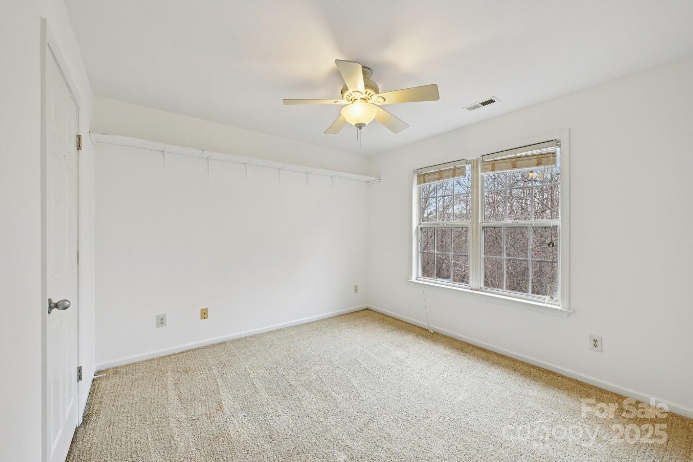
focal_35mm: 14
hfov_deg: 104.3
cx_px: 346
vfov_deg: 81.2
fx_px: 269
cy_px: 231
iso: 180
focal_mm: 14
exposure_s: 1/15
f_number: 8
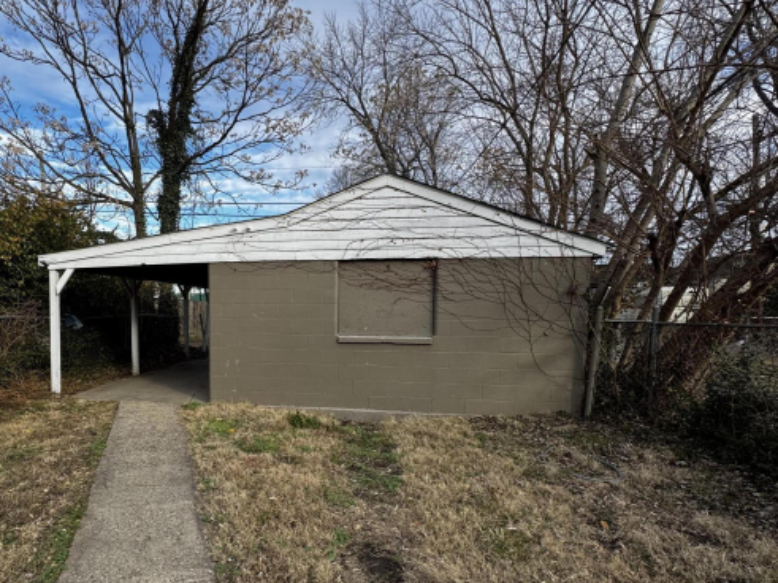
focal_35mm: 19
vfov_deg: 68.3
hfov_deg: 83.0
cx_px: 291
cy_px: 334
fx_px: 427
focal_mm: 2.22
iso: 50
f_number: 2.2
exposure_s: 1/657
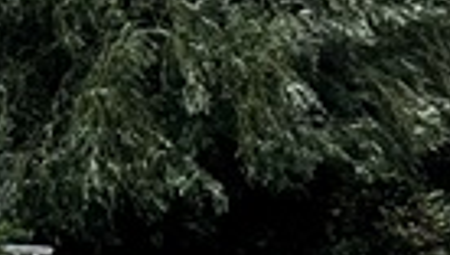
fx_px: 2509
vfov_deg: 5.7
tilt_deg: -4.5
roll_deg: +0.8
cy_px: 458
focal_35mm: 210
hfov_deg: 8.6
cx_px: -880
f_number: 1.6
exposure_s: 1/3521
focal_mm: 5.1
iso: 50
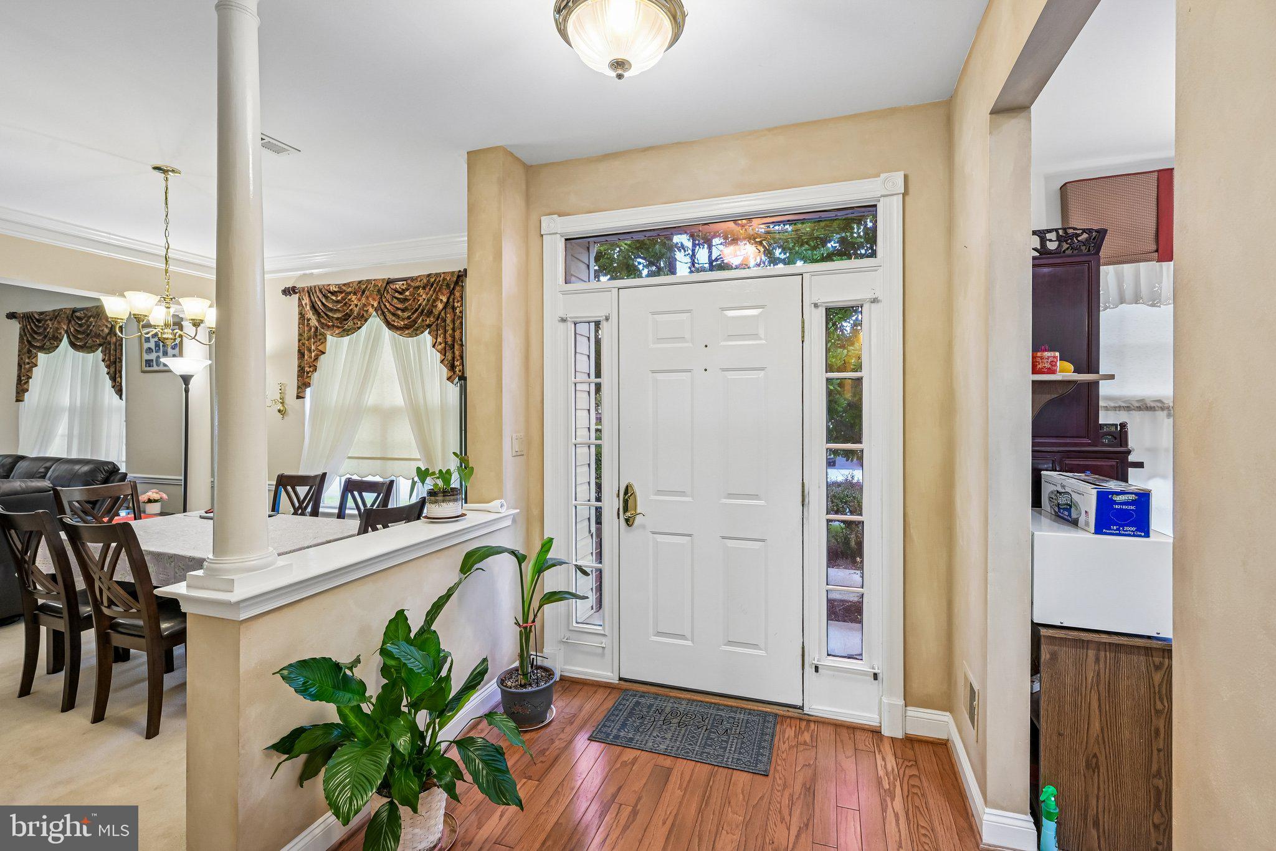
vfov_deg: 73.7
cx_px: 638
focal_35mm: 16
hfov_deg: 96.7
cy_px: 426
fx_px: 567
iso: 400
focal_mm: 16
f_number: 8
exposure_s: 1/6
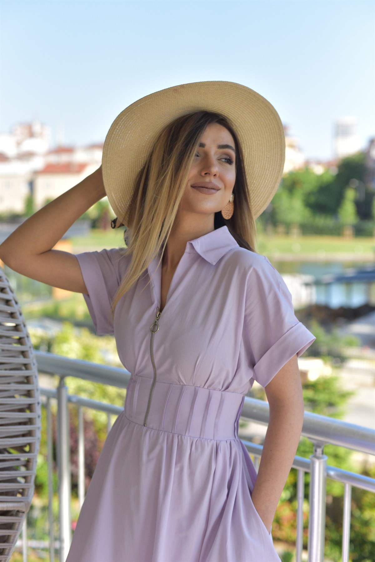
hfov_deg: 27.0
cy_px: 281
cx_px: 188
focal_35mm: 50
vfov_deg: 39.6
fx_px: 781
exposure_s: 1/8000
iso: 1250
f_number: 3.5
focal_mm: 50
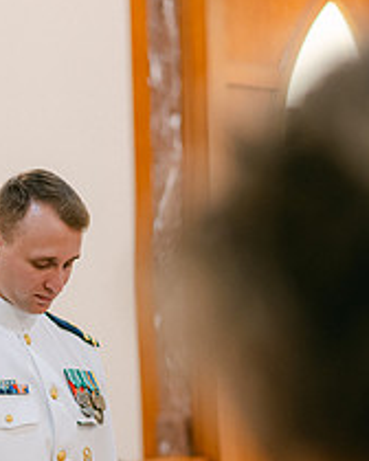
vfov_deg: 8.8
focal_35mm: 220
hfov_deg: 7.0
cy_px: 396
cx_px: -112
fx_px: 3003
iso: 800
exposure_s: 1/125
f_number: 1.8
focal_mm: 85
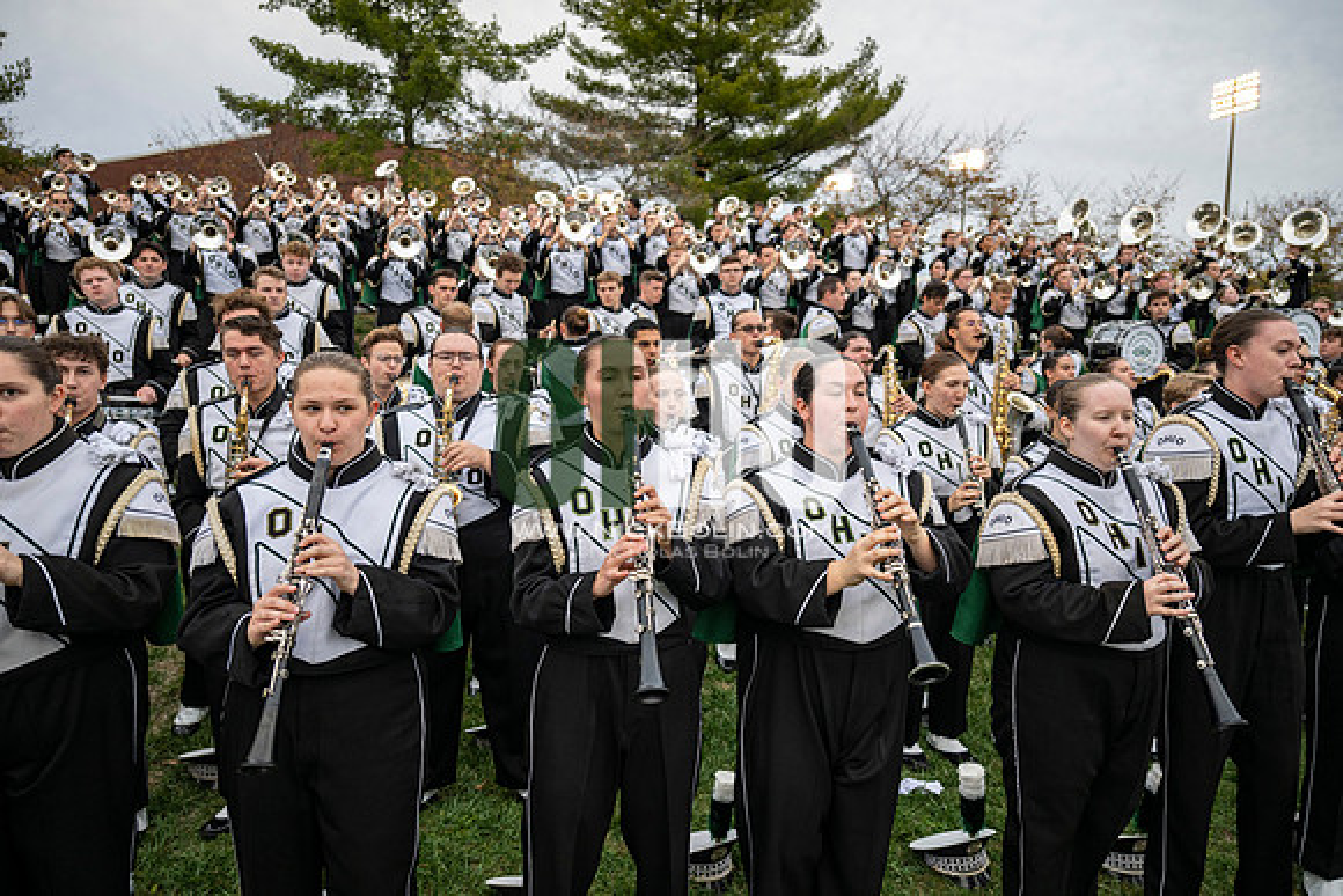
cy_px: 448
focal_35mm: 24
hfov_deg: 73.7
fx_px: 896
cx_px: 672
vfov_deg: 53.2
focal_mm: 24
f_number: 2.8
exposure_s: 1/500
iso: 640
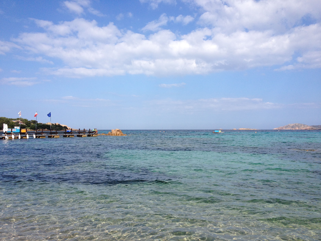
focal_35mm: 35
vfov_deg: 40.7
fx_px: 325
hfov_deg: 52.6
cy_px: 120
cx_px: 160
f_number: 2.4
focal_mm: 4.28
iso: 50
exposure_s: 1/2045
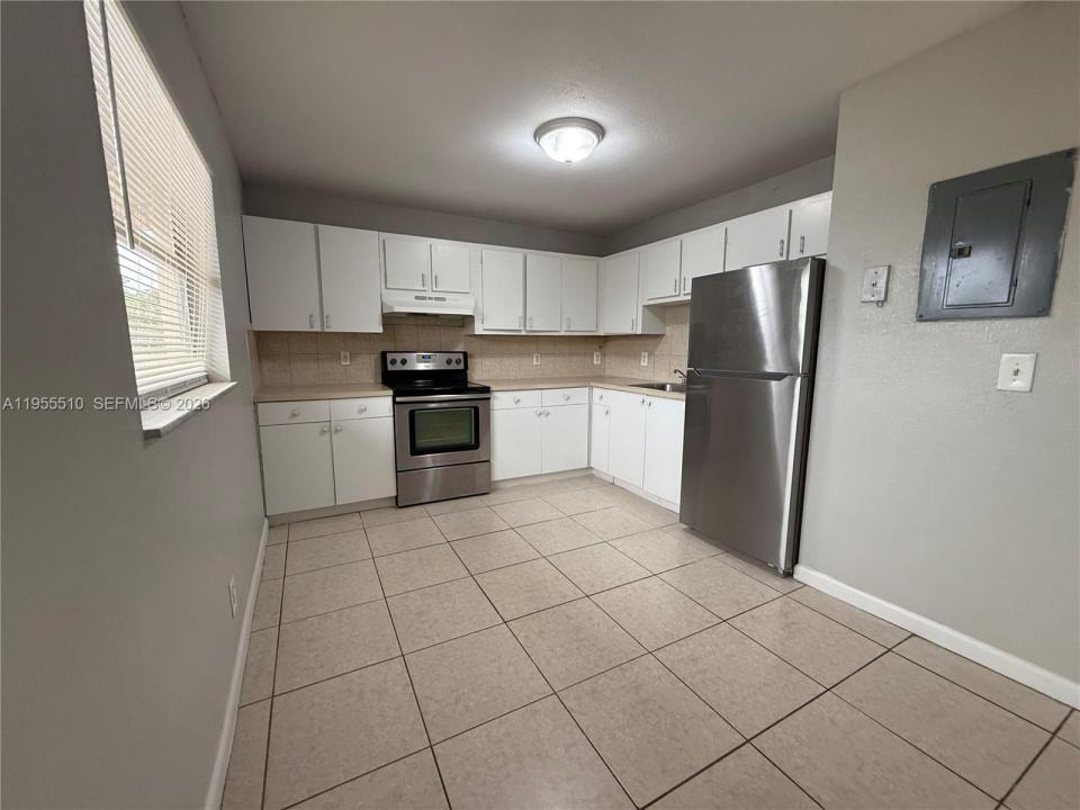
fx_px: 437
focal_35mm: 14
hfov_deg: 102.1
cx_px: 540
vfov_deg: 85.7
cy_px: 405
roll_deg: -0.9
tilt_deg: -6.2
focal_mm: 2.22
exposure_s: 1/120
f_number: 2.2
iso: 320
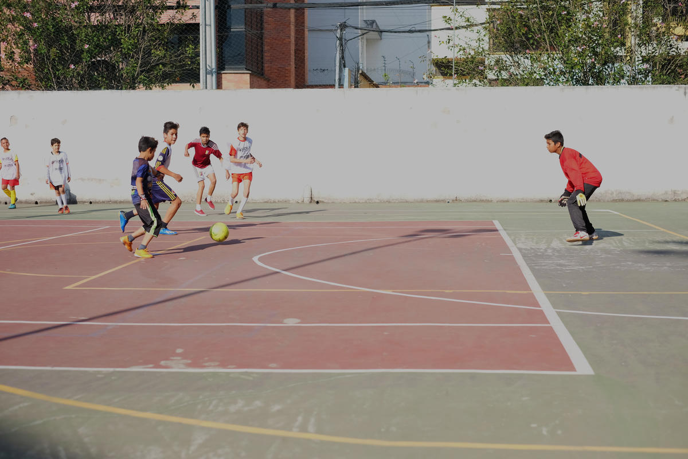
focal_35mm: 53
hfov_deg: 37.5
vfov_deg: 25.5
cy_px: 230
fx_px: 1013
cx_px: 344
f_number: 2.5
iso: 400
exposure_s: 1/4000
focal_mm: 35
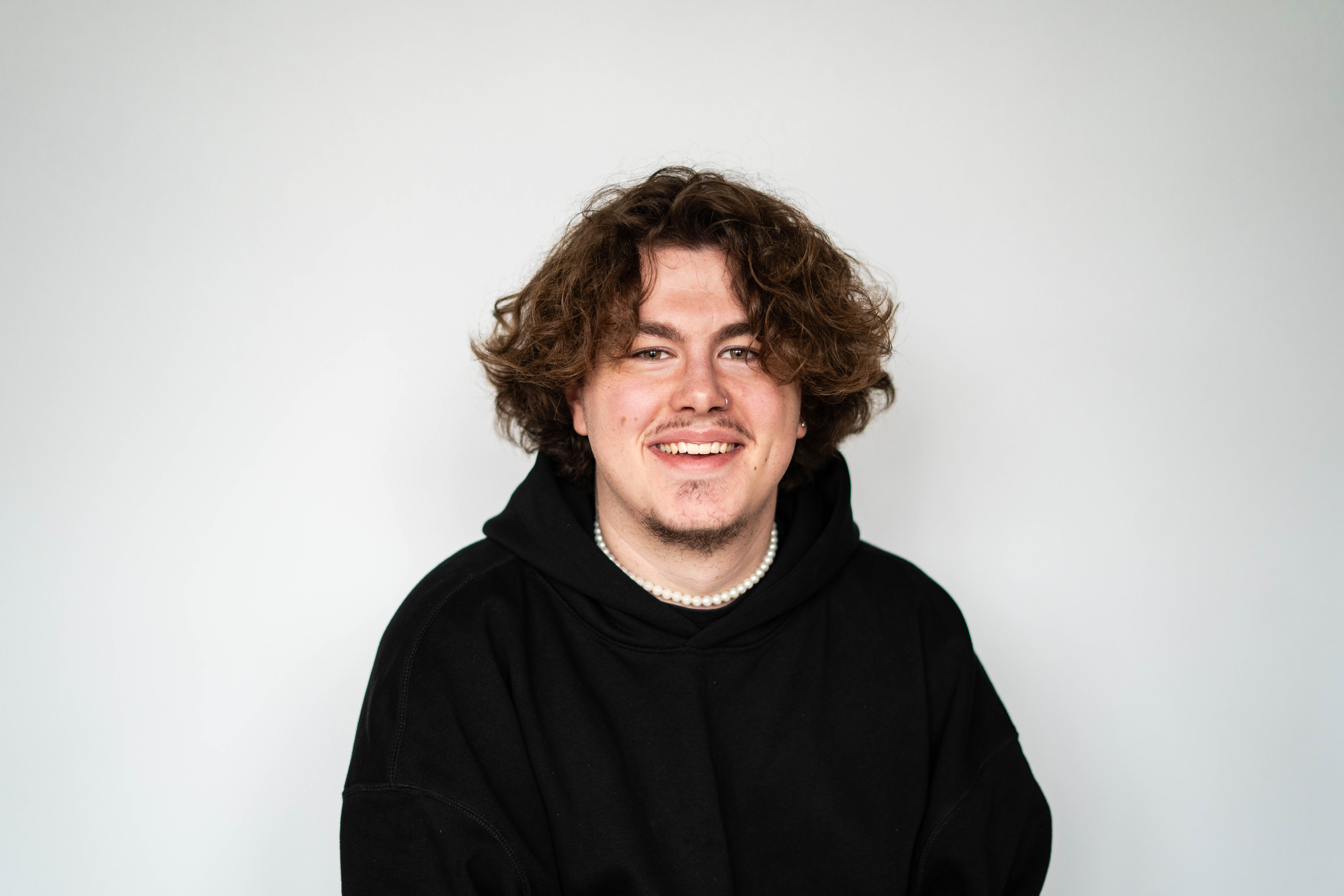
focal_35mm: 50
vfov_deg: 27.0
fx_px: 1867
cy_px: 448
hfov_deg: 39.6
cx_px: 672
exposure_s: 1/250
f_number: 1.8
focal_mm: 50
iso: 1000
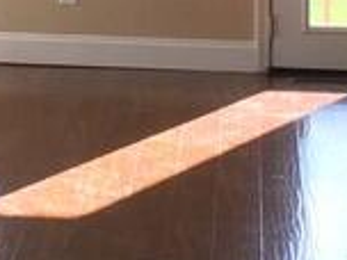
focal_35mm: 195
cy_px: -189
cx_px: -210
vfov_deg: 7.4
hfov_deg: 9.8
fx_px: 1955
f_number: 2.2
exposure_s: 1/120
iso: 32
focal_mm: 4.15
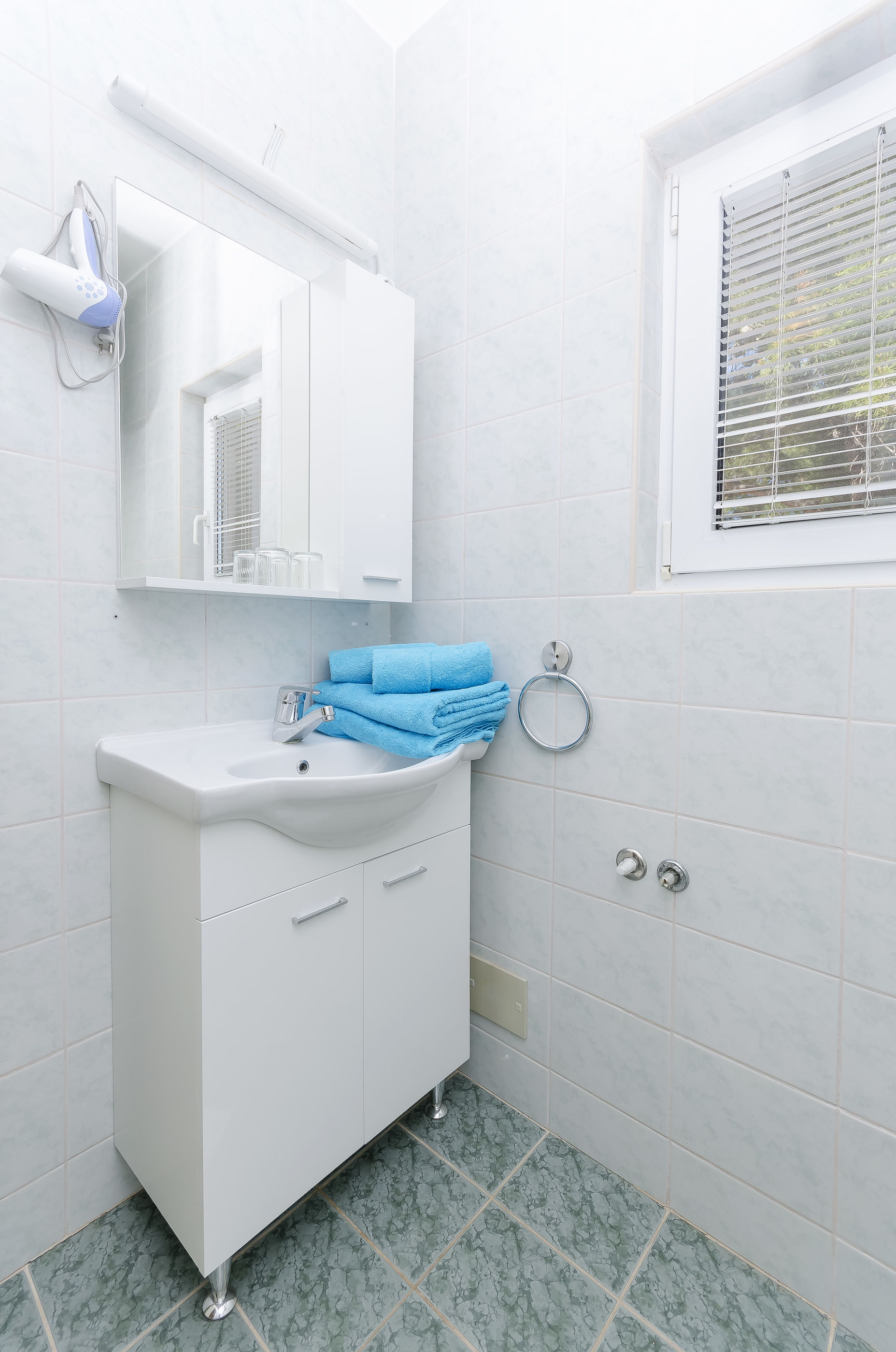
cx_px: 448
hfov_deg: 77.1
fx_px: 562
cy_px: 676
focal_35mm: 15
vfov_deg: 100.5
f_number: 8
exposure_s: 1/60
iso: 160
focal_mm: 10
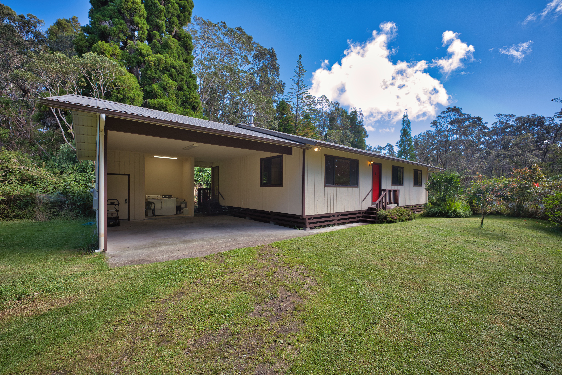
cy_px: 188
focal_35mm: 14
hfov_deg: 104.2
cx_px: 281
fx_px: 219
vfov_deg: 81.2
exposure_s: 1/160
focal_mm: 14
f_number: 4
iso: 50
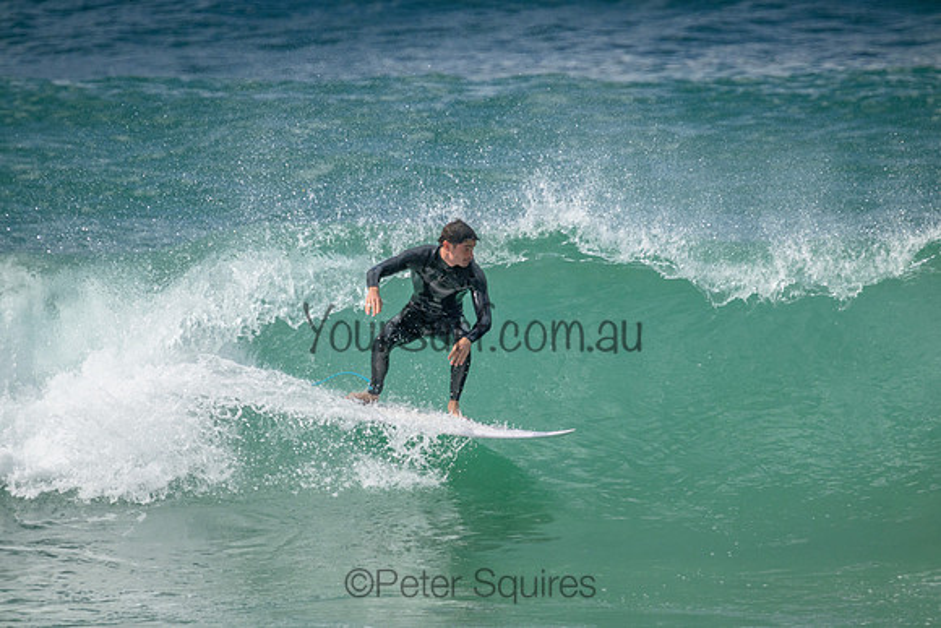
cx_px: 470
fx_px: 20915
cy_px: 314
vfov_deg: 1.7
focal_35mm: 800
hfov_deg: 2.6
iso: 1400
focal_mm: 800
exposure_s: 1/1250
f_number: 11
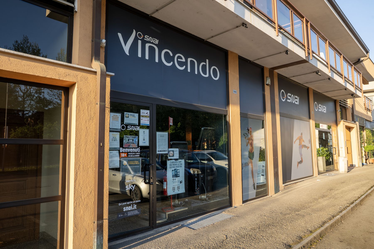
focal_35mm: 24
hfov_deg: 73.7
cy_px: 124
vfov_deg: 53.1
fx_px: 249
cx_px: 187
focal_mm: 24
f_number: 9
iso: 100
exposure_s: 1/160
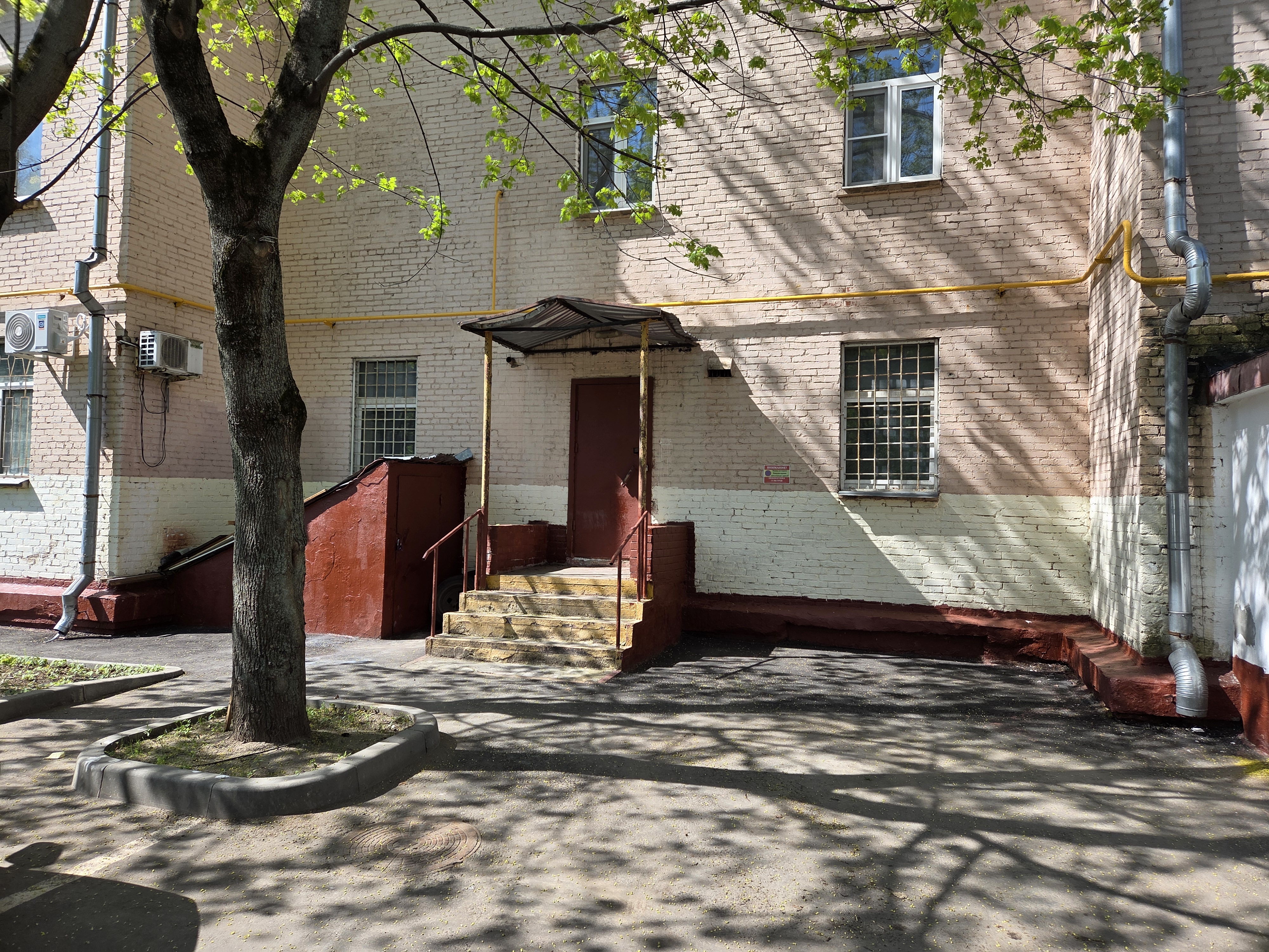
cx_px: 634
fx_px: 843
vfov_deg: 58.9
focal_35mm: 23
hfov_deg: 73.9
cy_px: 476
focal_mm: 5.4
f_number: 1.8
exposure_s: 1/2246
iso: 80
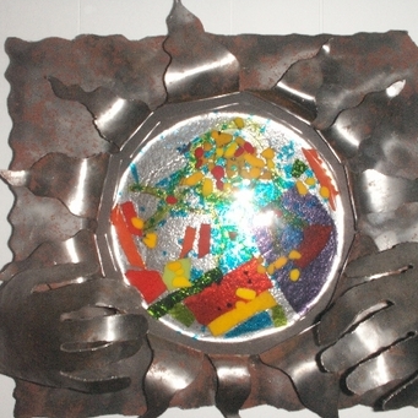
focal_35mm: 48
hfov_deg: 35.3
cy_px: 211
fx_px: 656
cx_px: 238
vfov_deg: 35.4
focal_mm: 7.7
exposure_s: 1/40
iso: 160
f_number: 7.1
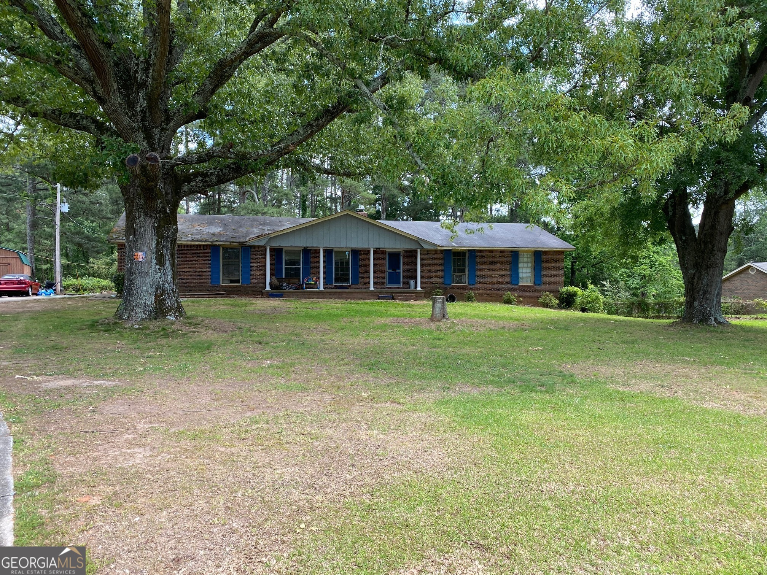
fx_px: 576
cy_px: 288
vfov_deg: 53.1
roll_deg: -1.9
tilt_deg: +0.1
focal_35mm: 26
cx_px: 384
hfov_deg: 67.3
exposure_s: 1/362
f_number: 1.8
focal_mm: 4.25
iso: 32
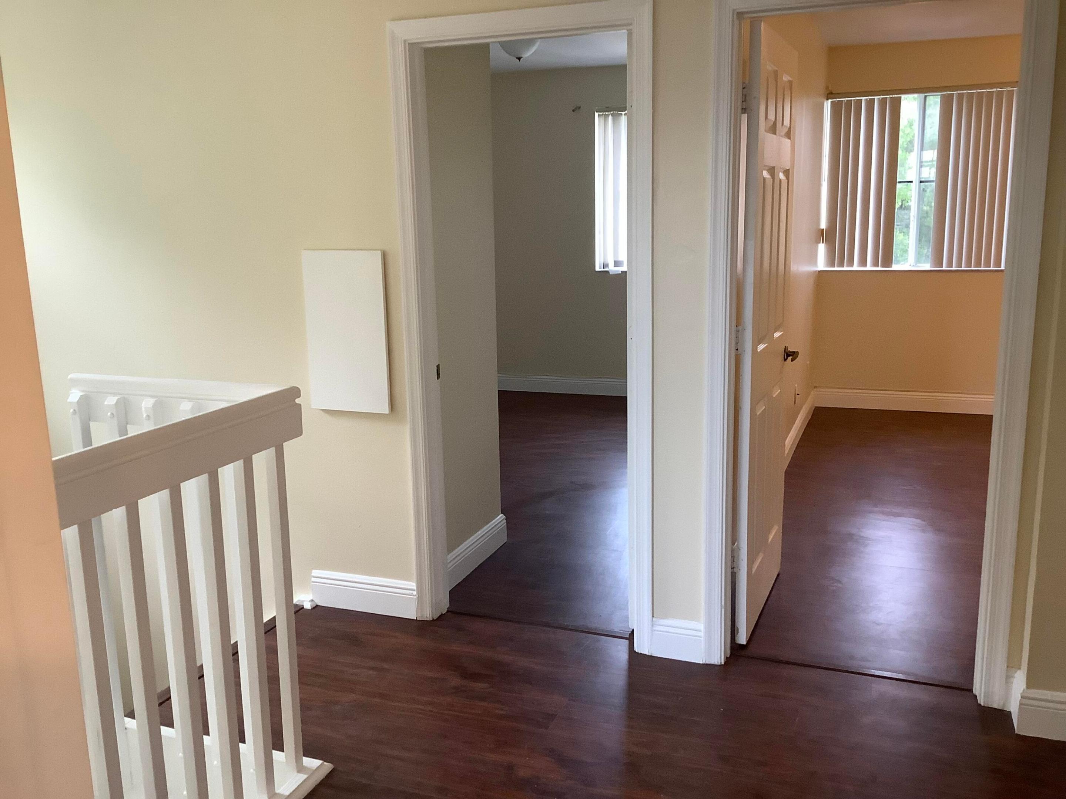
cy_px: 400
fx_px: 955
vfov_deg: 45.4
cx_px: 533
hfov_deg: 58.4
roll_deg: +0.3
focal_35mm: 31
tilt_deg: -13.0
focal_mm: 3.3
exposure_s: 1/60
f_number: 2.4
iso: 200
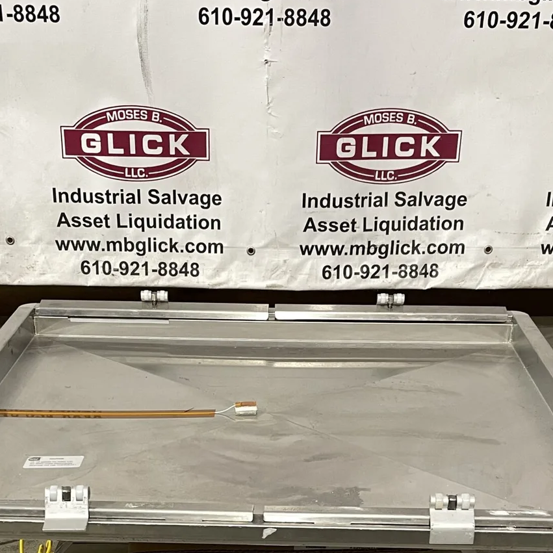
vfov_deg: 29.9
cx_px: 247
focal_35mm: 54
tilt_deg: -27.9
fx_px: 976
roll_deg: +0.2
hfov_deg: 31.6
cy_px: 523
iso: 125
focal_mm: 4.2
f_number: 1.6
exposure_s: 1/60
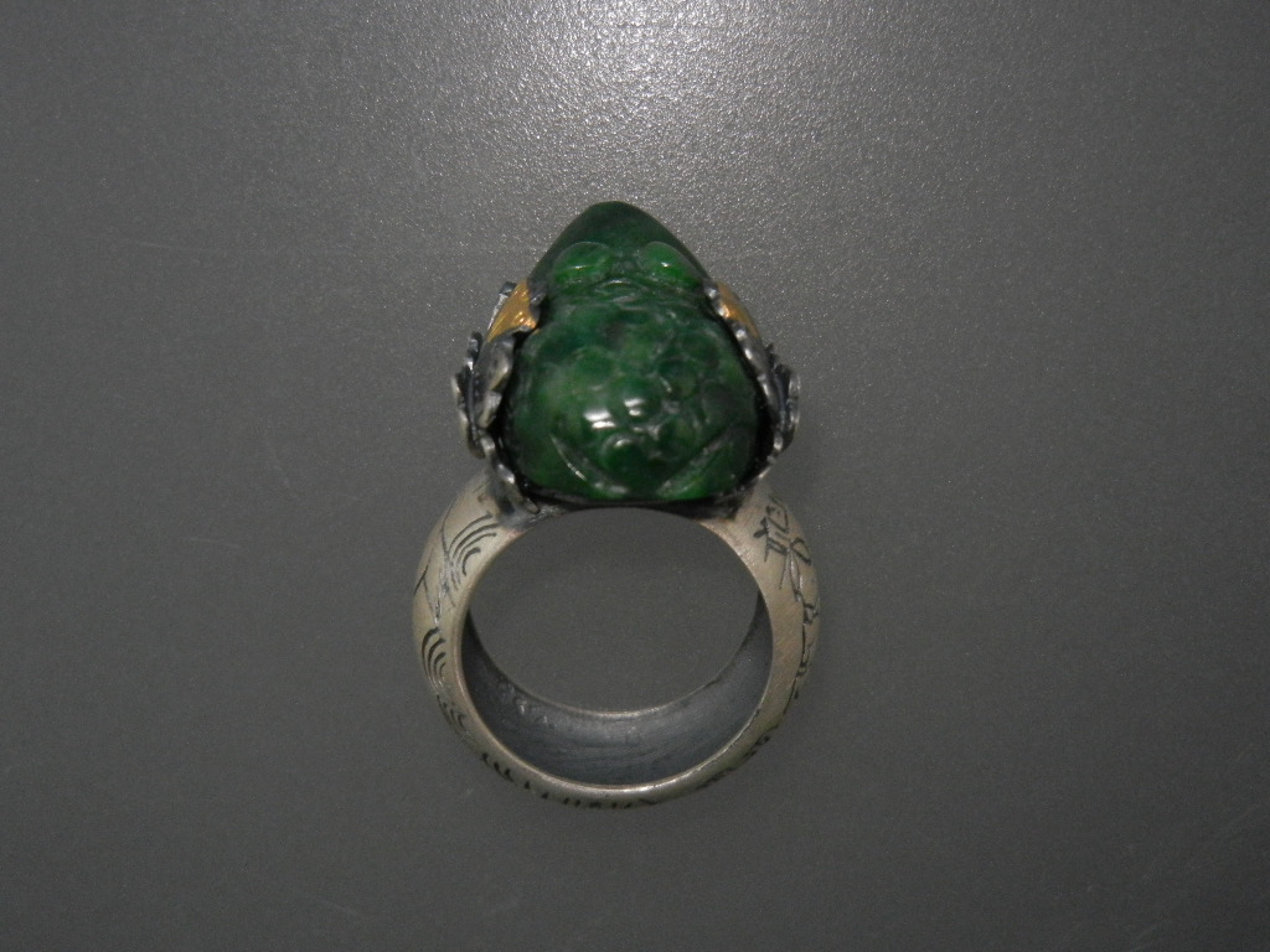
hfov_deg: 32.7
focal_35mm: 59
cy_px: 476
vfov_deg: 24.8
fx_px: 2165
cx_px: 635
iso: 800
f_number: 8
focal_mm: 10.6
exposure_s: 1/30
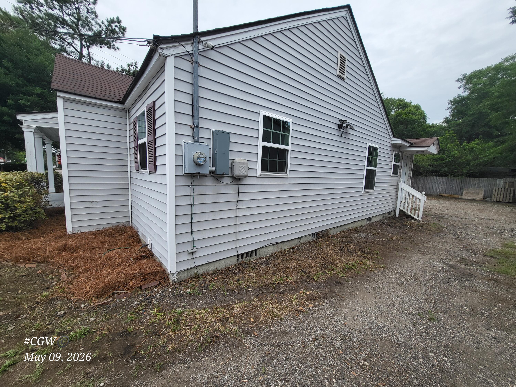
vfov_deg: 89.9
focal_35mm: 13
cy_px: 194
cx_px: 258
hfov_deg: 106.2
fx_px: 194
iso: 32
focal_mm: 1.74
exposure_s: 1/60
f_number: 2.2
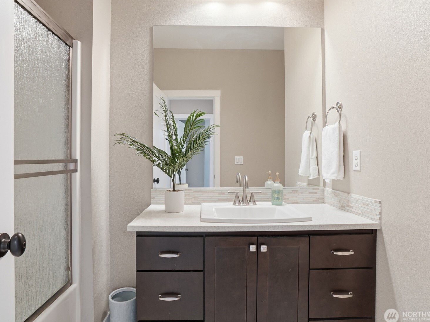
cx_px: 207
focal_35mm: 20
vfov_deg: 66.0
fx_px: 249
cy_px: 162
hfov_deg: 81.7
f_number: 9
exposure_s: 1/13
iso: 320
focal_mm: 18
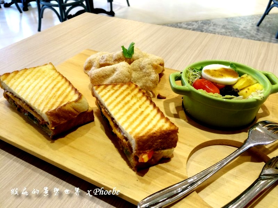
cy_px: 104
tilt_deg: -36.7
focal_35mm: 29
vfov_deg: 48.2
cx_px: 139
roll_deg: -1.4
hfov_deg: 61.7
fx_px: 233
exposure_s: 1/30
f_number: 2.2
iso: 80
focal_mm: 4.15
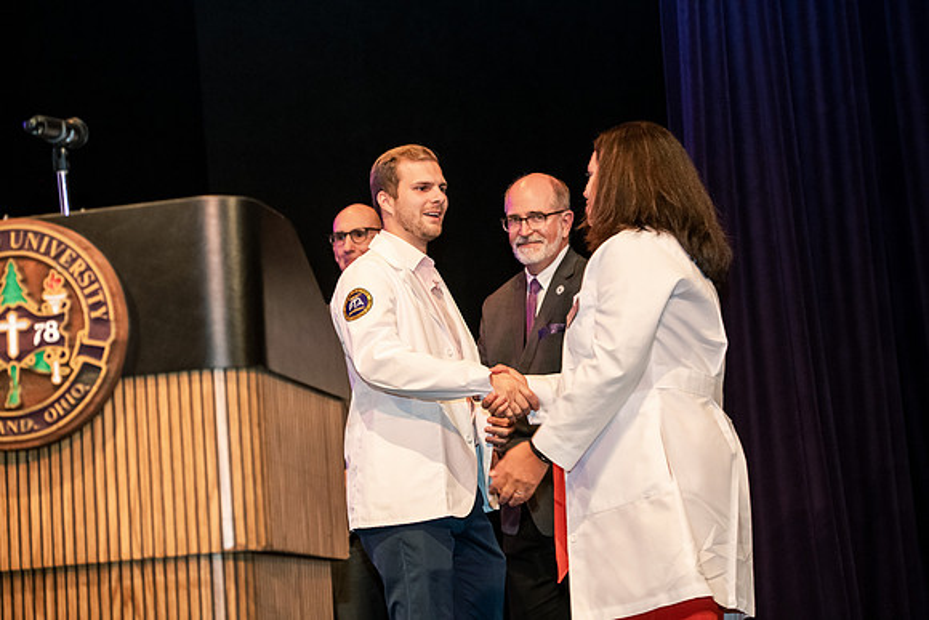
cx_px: 464
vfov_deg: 15.9
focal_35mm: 86
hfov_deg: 23.6
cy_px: 310
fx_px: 2220
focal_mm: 86
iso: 3200
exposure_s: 1/200
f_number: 3.5
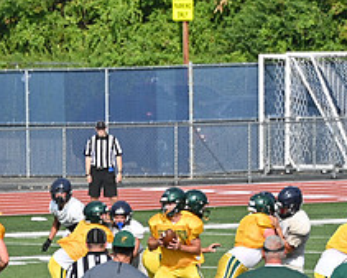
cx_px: 196
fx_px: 5754
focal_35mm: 560
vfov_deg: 2.8
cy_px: 256
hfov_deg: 3.5
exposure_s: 1/800
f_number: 5.6
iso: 100
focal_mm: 145
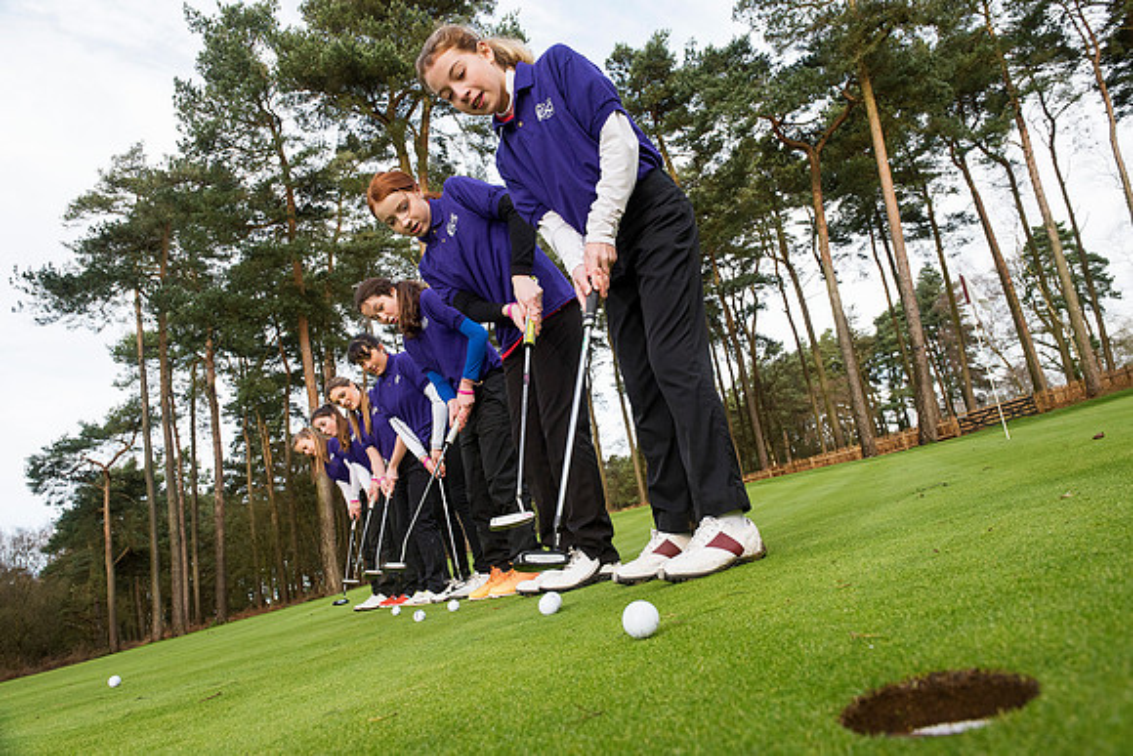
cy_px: 378
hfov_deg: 73.7
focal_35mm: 24
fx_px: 755
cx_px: 566
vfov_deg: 53.2
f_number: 6.3
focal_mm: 24
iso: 1000
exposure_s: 1/500
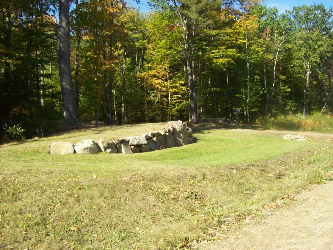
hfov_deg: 51.4
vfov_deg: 39.7
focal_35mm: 36
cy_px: 125
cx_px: 166
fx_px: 346
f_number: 4.8
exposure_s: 1/260
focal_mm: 6
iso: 80
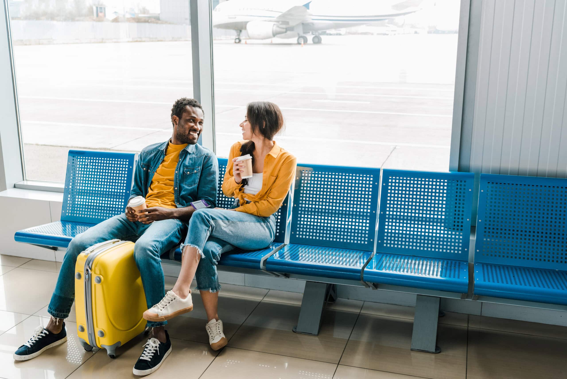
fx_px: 599
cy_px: 190
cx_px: 284
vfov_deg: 35.1
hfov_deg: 50.7
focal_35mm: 38
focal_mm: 38
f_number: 4
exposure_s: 1/200
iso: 320
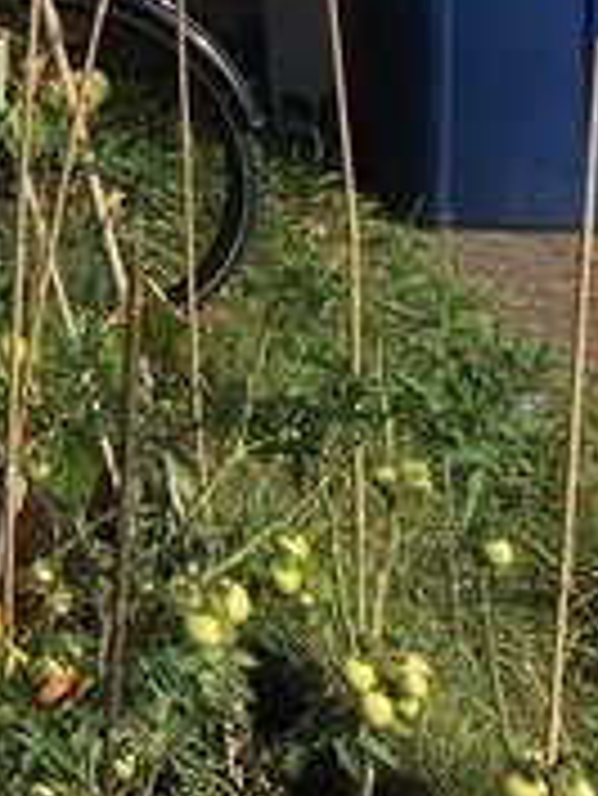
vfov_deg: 14.3
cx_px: -688
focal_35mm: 126
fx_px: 2899
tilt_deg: +0.9
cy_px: -490
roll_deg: +0.2
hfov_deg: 10.6
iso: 25
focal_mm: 4.15
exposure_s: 1/1570
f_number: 2.2
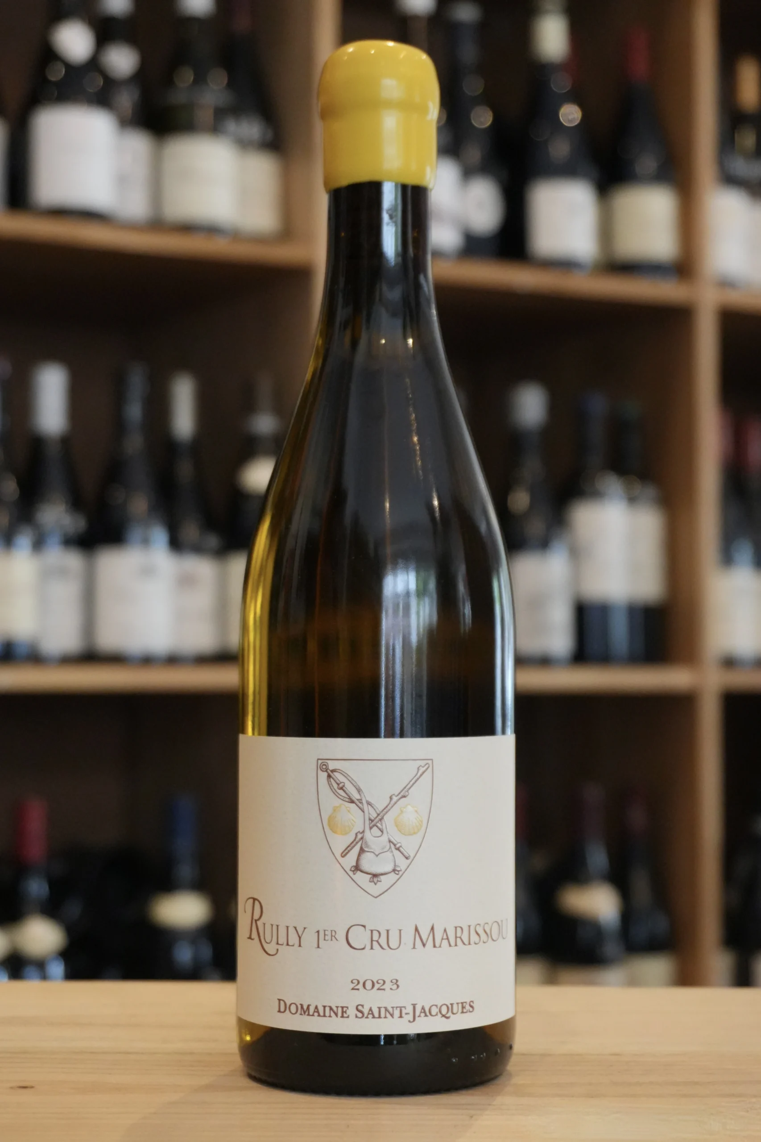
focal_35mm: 63
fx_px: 1998
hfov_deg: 21.6
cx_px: 380
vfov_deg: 31.9
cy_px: 571
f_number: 5.6
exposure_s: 1/160
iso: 4000
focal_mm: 42
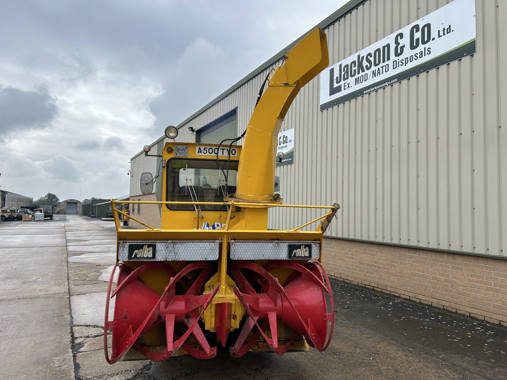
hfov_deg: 67.3
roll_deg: -0.2
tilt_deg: +6.6
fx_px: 381
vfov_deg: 53.1
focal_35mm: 26
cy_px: 190
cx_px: 254
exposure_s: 1/2299
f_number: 1.5
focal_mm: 5.7
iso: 50
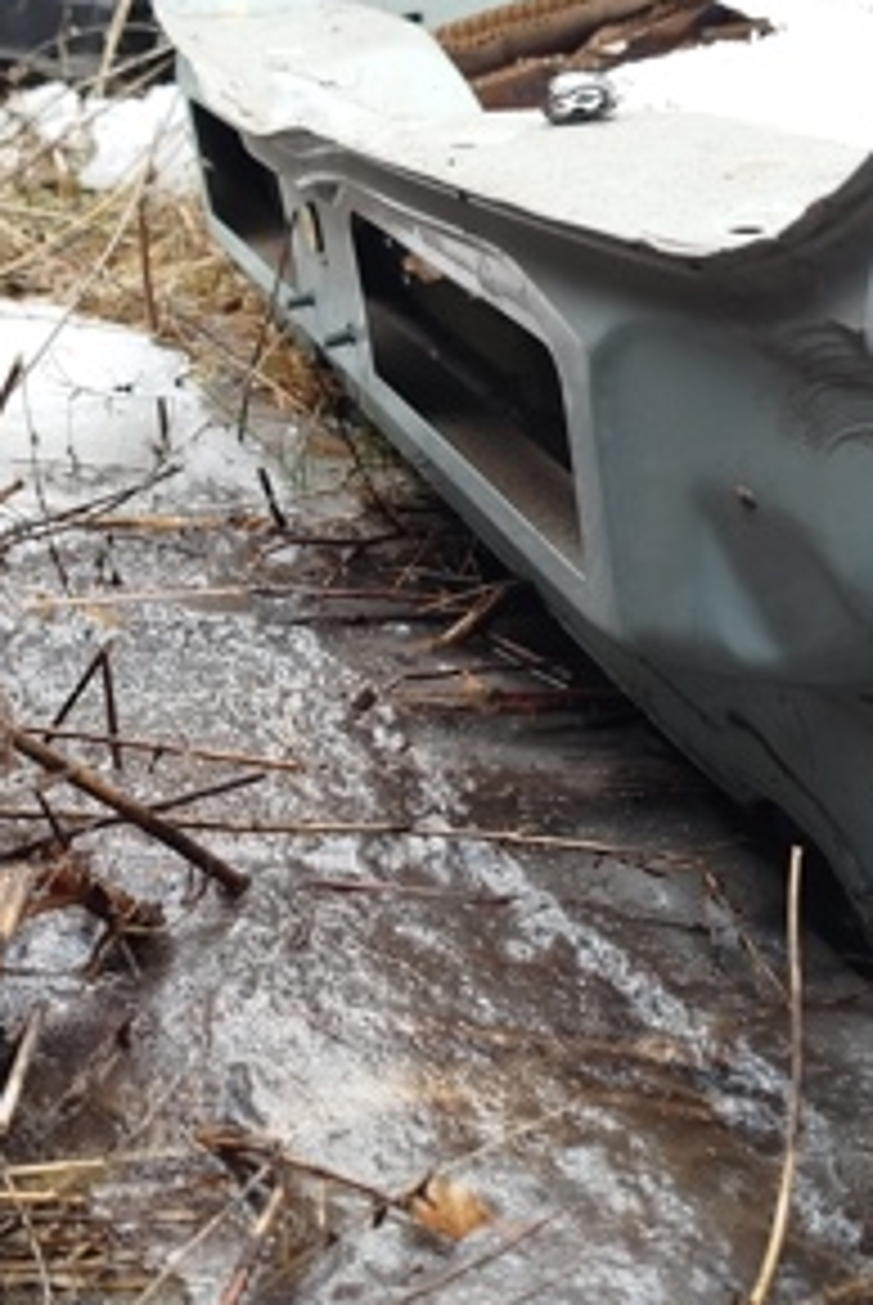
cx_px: 464
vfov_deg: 36.2
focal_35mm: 55
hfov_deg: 24.7
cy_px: 644
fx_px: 1996
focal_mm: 5.31
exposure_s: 1/33
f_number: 1.7
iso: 125
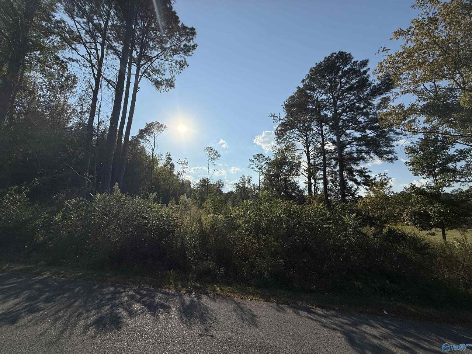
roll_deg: +0.1
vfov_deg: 85.7
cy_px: 177
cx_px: 236
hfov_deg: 102.1
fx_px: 191
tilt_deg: +11.7
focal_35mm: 14
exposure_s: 1/6173
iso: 40
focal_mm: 2.22
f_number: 2.2
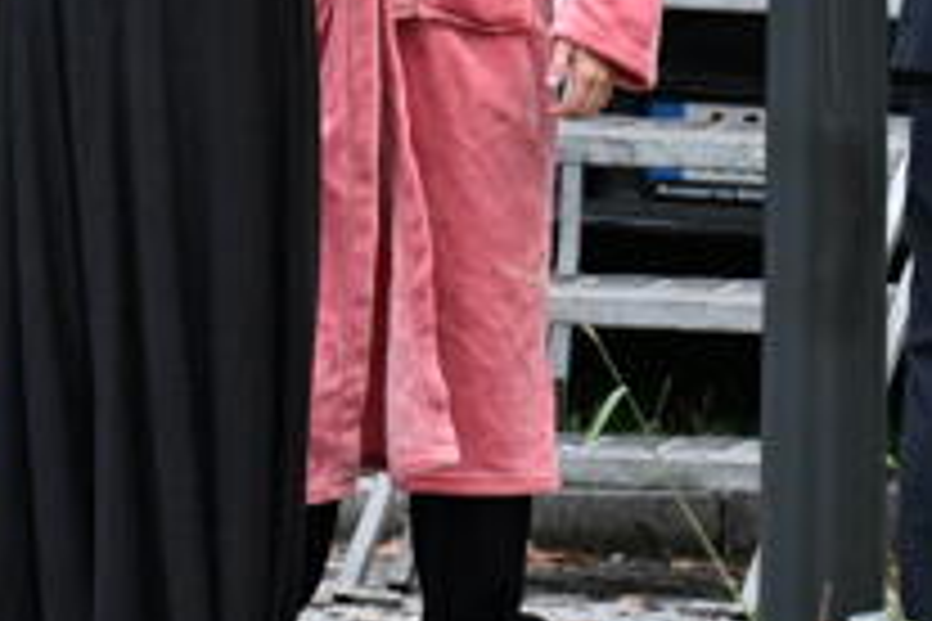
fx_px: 21305
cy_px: -153
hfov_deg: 2.5
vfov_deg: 1.7
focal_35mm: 823
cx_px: 207
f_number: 5.6
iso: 2500
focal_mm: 165
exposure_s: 1/125
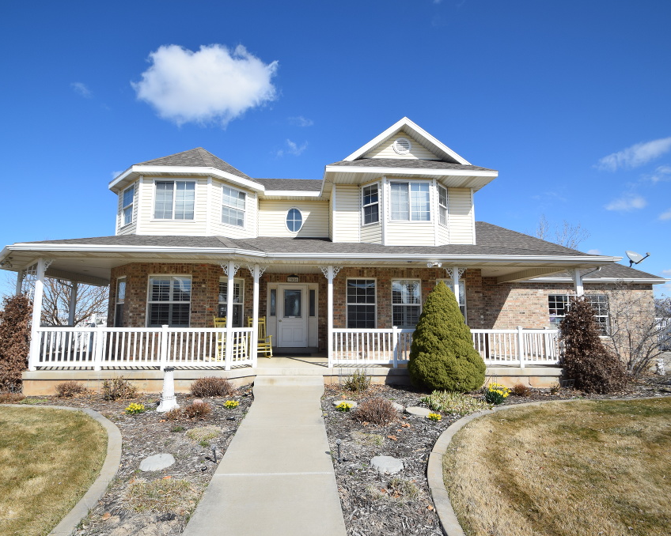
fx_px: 338
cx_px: 321
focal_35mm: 17
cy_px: 269
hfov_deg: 89.6
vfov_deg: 77.0
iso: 200
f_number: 10
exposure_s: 1/400
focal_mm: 10
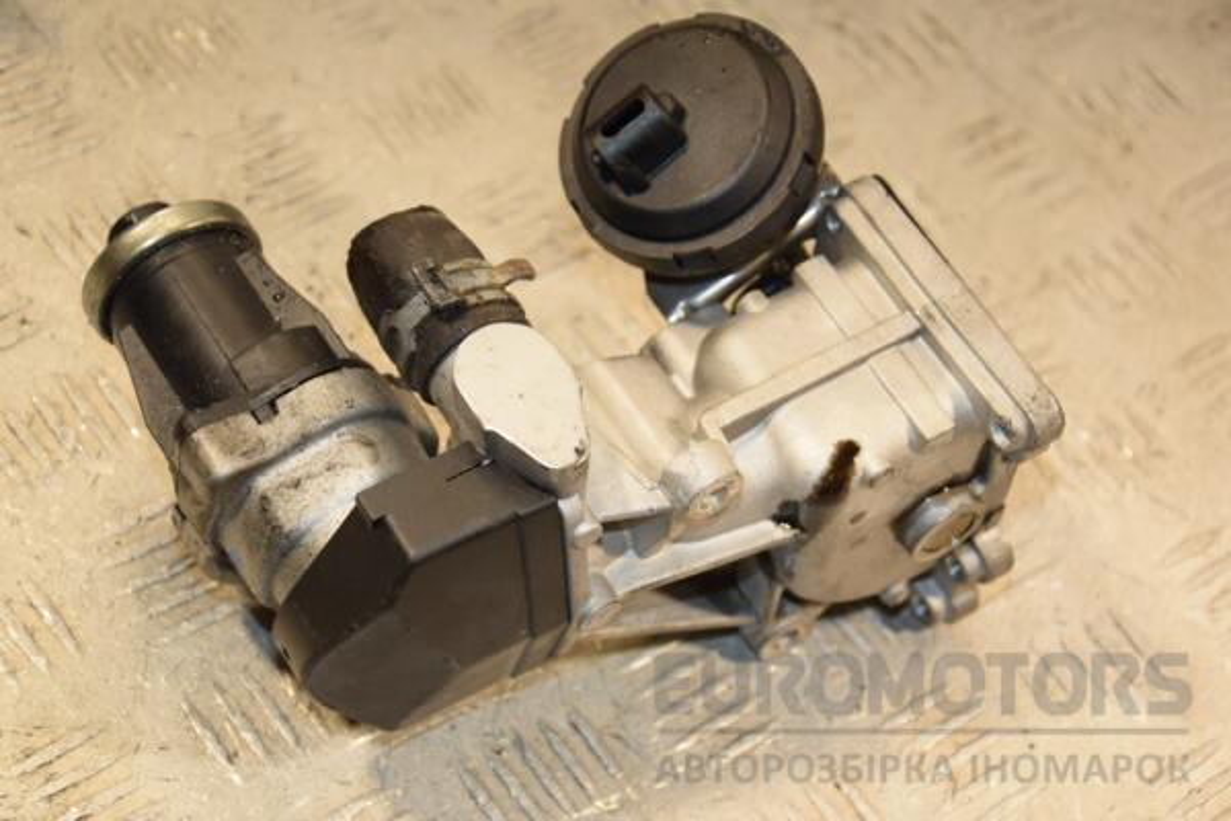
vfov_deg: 14.7
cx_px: 616
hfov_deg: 21.9
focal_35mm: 93
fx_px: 3180
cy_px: 410
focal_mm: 62
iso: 800
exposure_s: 1/200
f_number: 5.6
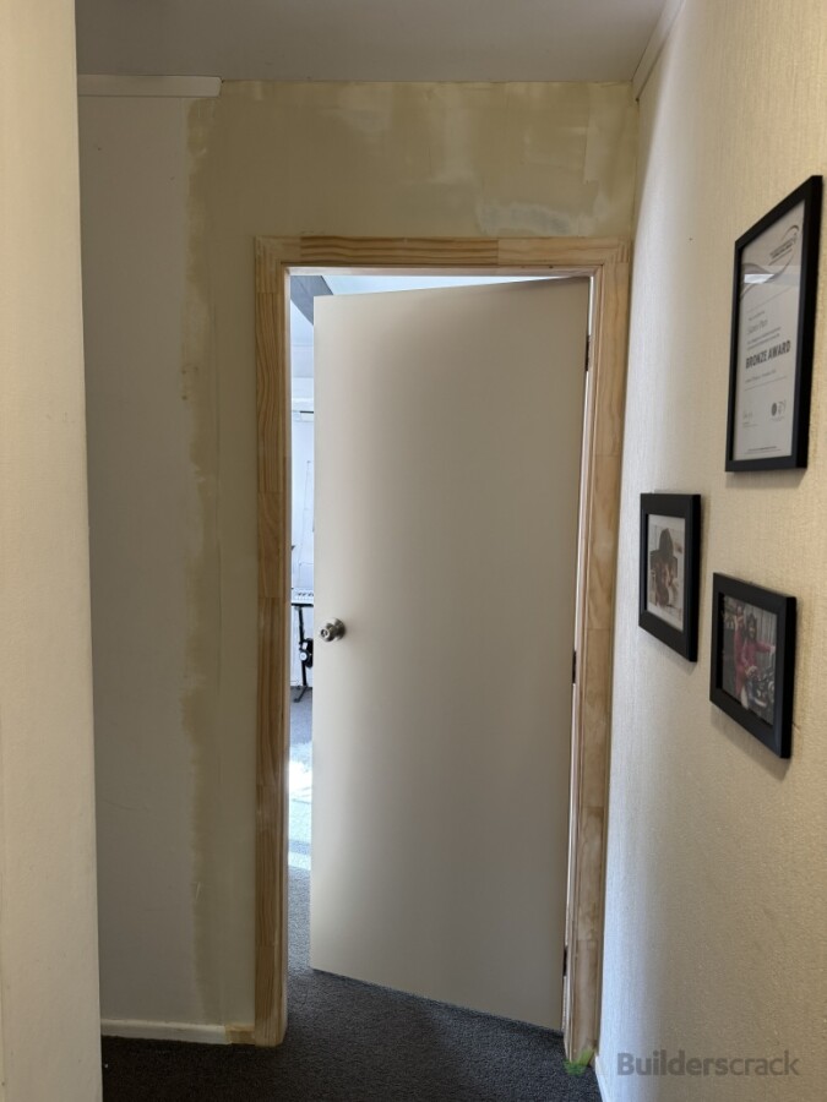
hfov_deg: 56.8
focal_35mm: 24
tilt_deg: -4.8
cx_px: 414
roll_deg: -1.5
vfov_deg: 71.6
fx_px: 765
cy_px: 551
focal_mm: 6.76
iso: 160
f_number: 1.78
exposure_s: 1/121
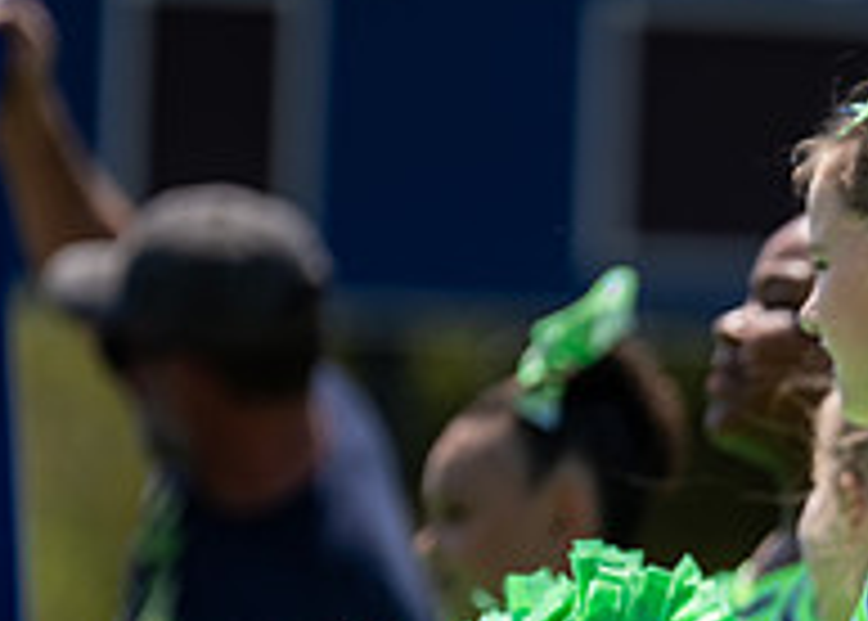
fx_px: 17016
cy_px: 618
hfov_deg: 2.9
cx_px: 946
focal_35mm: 690
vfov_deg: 2.1
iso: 100
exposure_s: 1/1250
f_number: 2.8
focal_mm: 200
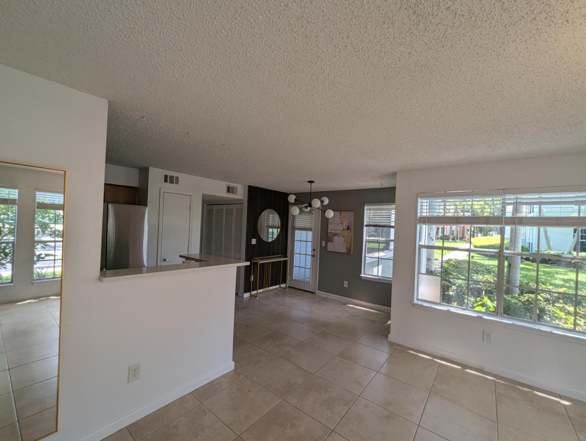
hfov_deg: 106.1
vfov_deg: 90.1
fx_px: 220
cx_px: 293
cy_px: 220
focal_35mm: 13
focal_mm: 1.95
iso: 49
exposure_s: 1/120
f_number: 2.2
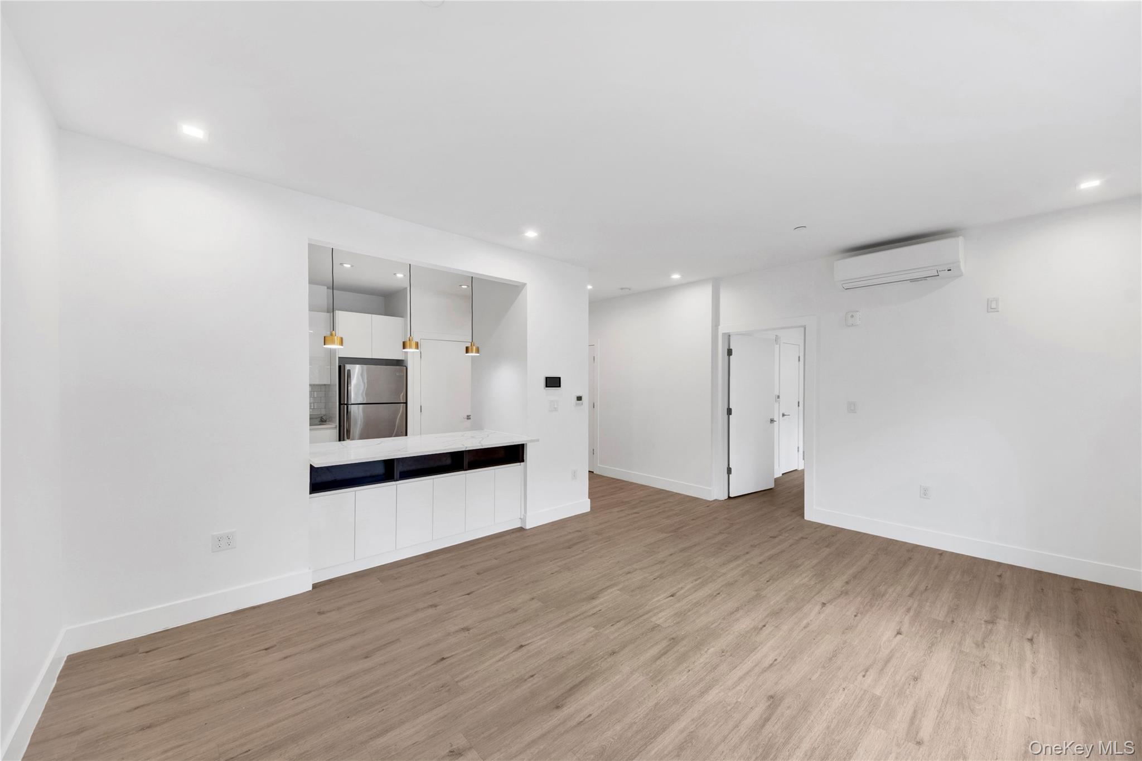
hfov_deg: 112.6
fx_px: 381
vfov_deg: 90.0
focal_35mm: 12
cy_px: 380
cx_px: 571
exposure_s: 1/2
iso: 100
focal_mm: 8
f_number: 8
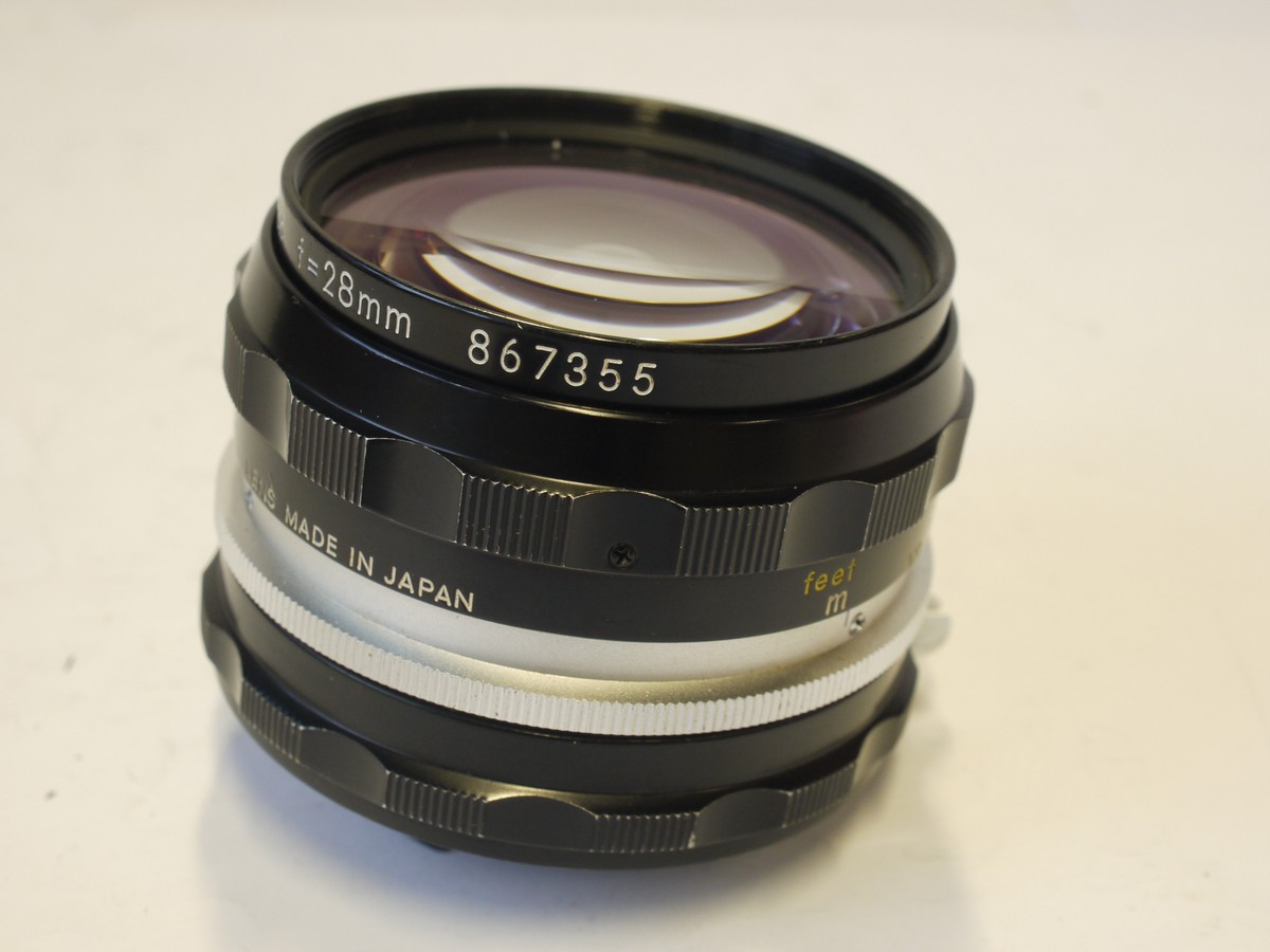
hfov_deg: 32.2
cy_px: 476
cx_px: 635
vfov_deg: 24.4
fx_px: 2201
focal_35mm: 60
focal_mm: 30
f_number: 9
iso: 400
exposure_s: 1/13
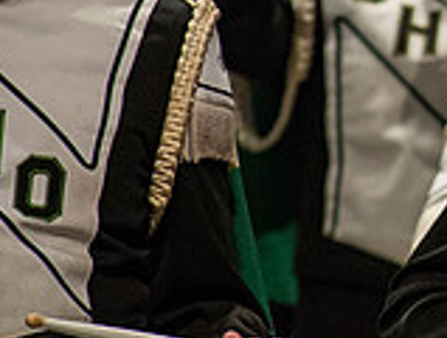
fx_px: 27140
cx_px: 672
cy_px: 31
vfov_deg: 0.7
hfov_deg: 0.9
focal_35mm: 2097
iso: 3200
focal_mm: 600
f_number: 5.6
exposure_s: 1/500
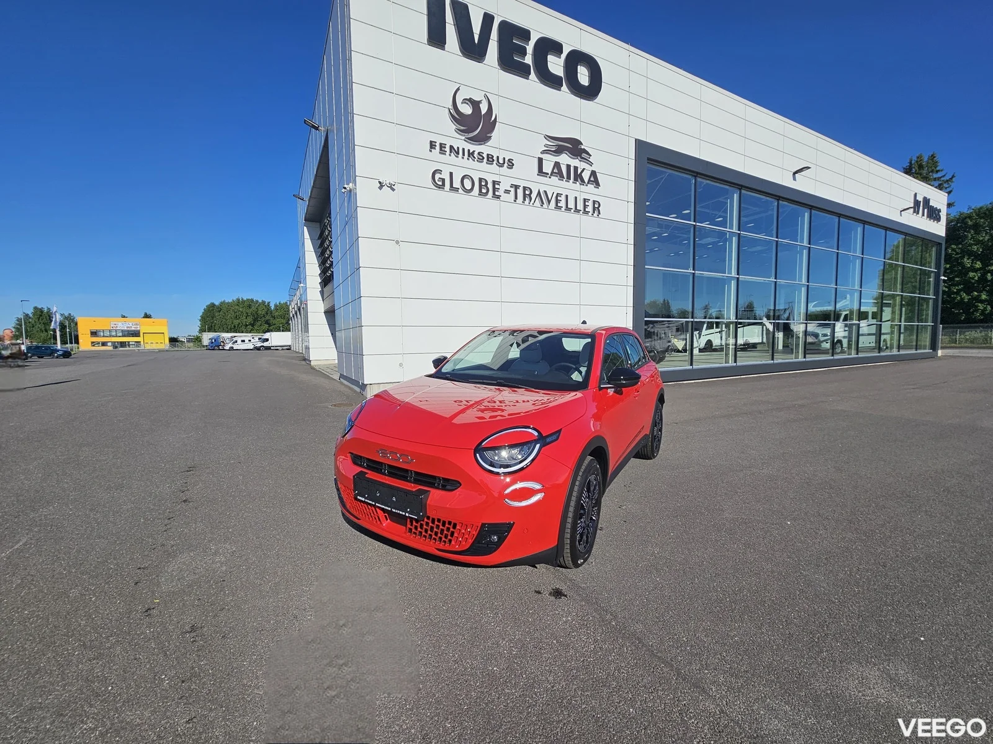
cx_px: 496
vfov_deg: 89.9
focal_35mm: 13
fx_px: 373
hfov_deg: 106.2
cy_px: 372
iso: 50
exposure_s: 1/5000
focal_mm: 2.2
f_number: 2.2
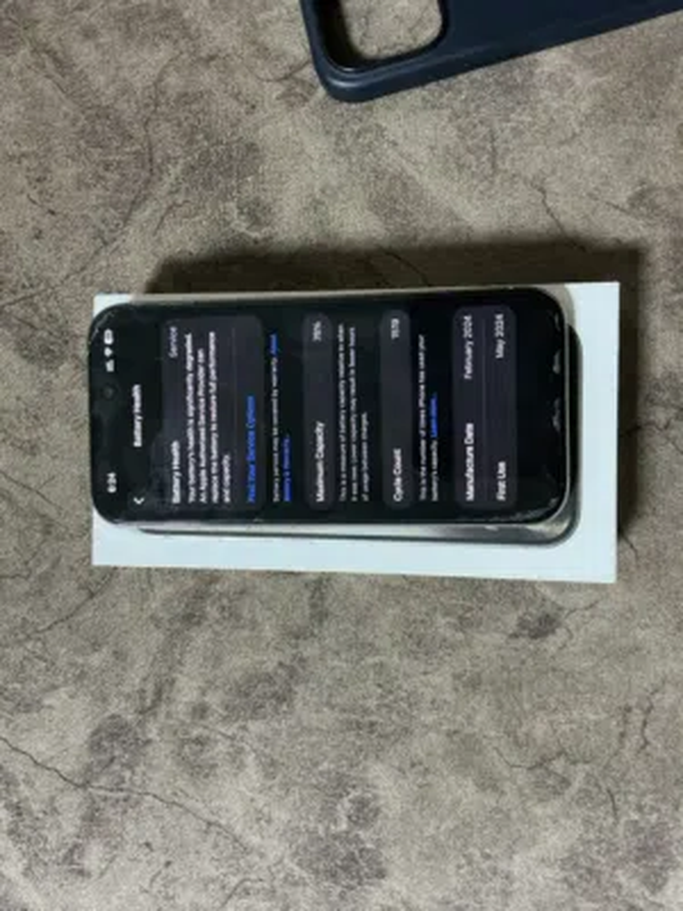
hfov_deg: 48.2
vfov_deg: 61.7
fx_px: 763
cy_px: 456
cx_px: 342
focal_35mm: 29
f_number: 1.8
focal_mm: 3
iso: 320
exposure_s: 1/40
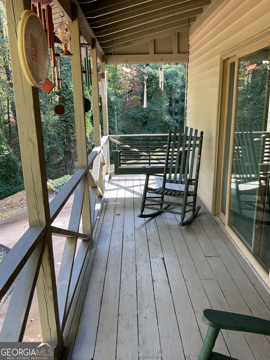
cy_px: 180
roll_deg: +0.6
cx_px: 135
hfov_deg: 48.2
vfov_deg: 61.7
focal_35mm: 29
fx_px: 302
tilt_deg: -14.4
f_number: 1.8
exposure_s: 1/120
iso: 64
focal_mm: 3
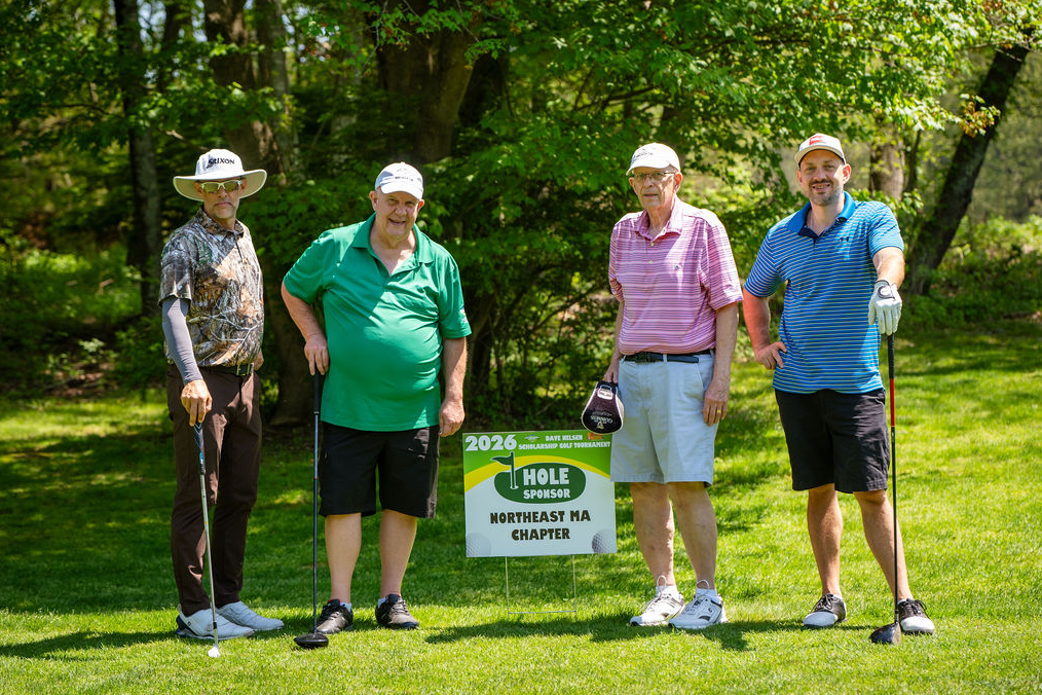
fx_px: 2865
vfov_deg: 13.8
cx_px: 521
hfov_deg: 20.6
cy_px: 347
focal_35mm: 99
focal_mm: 98
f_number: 4
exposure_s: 1/640
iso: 400
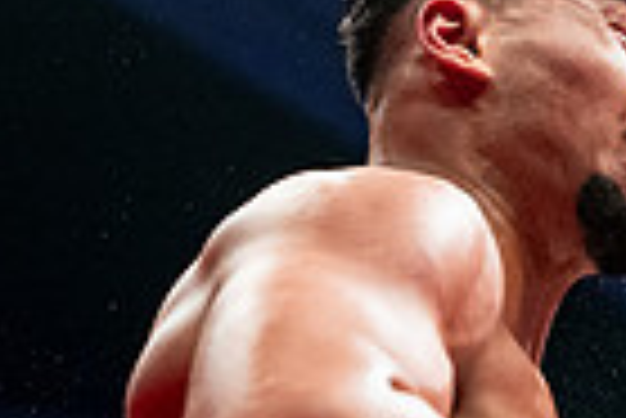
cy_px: 353
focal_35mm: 209
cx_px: 977
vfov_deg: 6.6
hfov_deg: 9.5
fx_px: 3638
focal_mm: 50
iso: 4000
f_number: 2.8
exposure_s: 1/1000
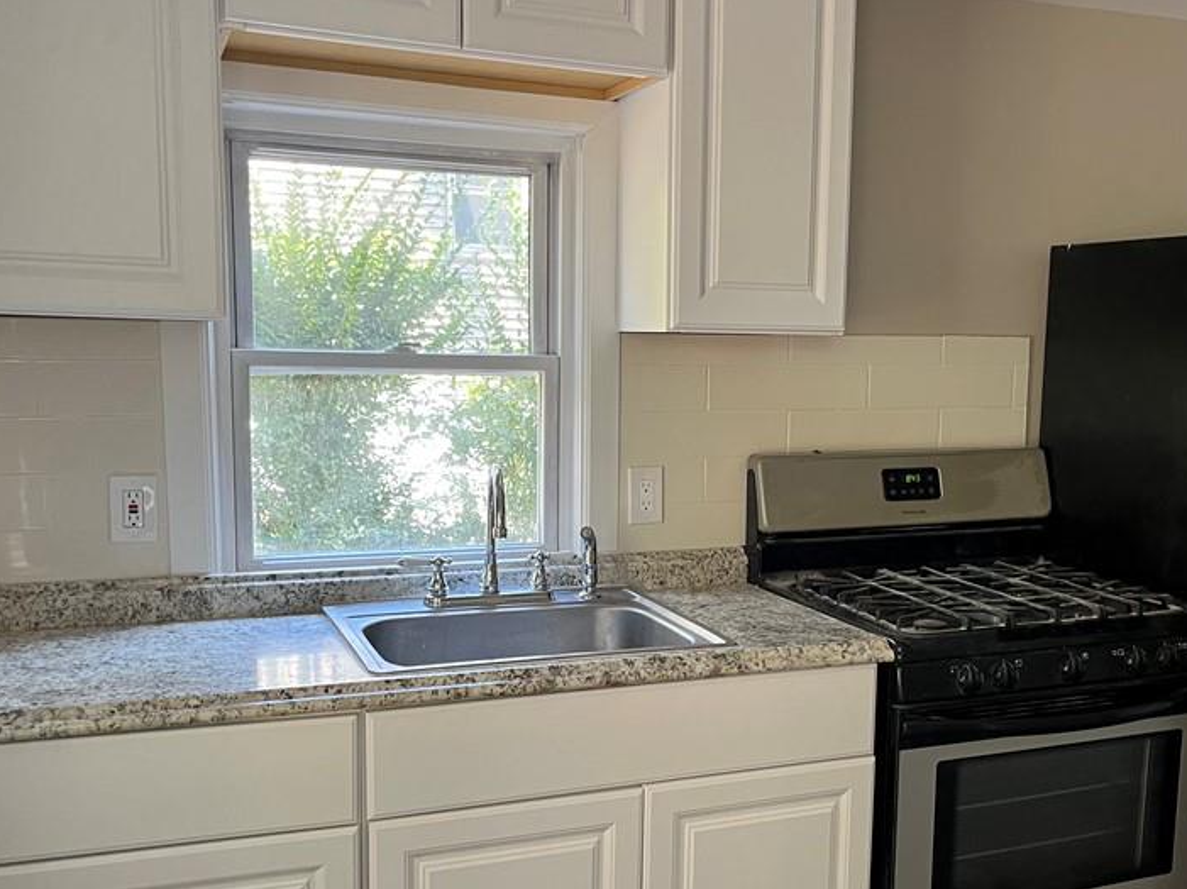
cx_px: 696
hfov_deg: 48.8
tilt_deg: -9.8
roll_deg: -0.2
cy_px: 510
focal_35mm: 38
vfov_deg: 37.6
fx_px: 1302
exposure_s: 1/96
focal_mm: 5.1
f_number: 1.6
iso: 125
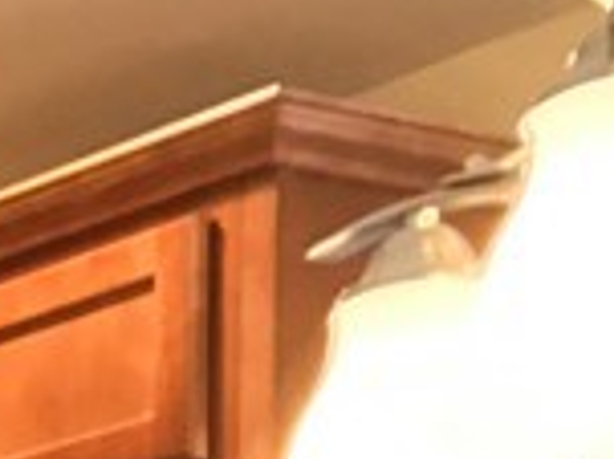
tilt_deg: +3.3
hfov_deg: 8.6
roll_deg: -1.5
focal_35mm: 190
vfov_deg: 7.2
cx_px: -1232
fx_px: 3367
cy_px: 1170
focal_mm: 3.99
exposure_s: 1/30
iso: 32
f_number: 1.8
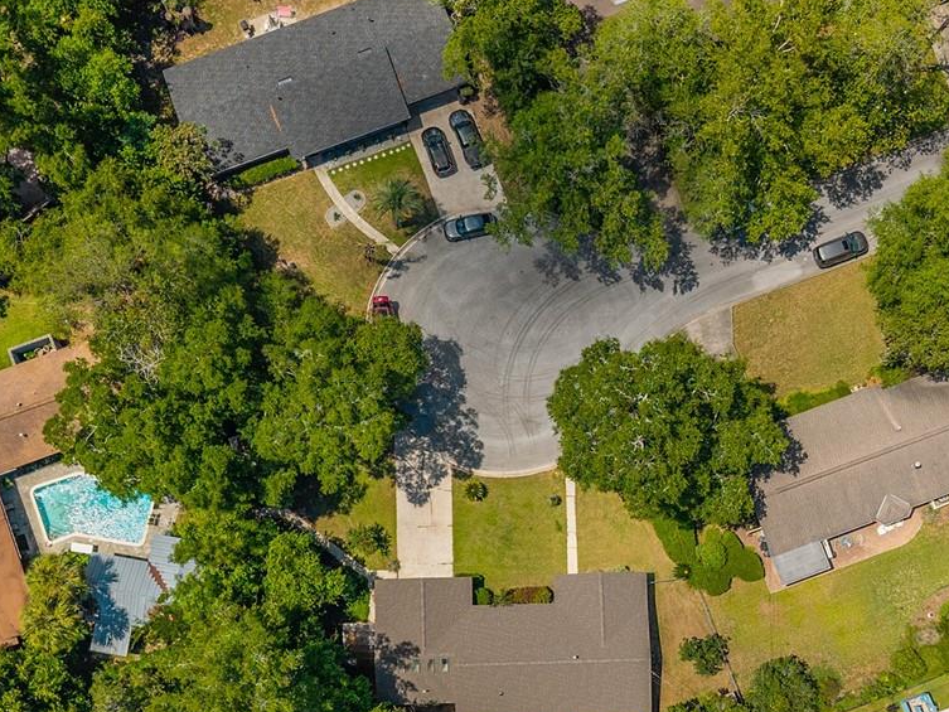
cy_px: 554
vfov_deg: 28.1
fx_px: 1398
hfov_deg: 37.4
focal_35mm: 51
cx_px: 538
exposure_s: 1/4000
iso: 190
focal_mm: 8.67
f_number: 1.8
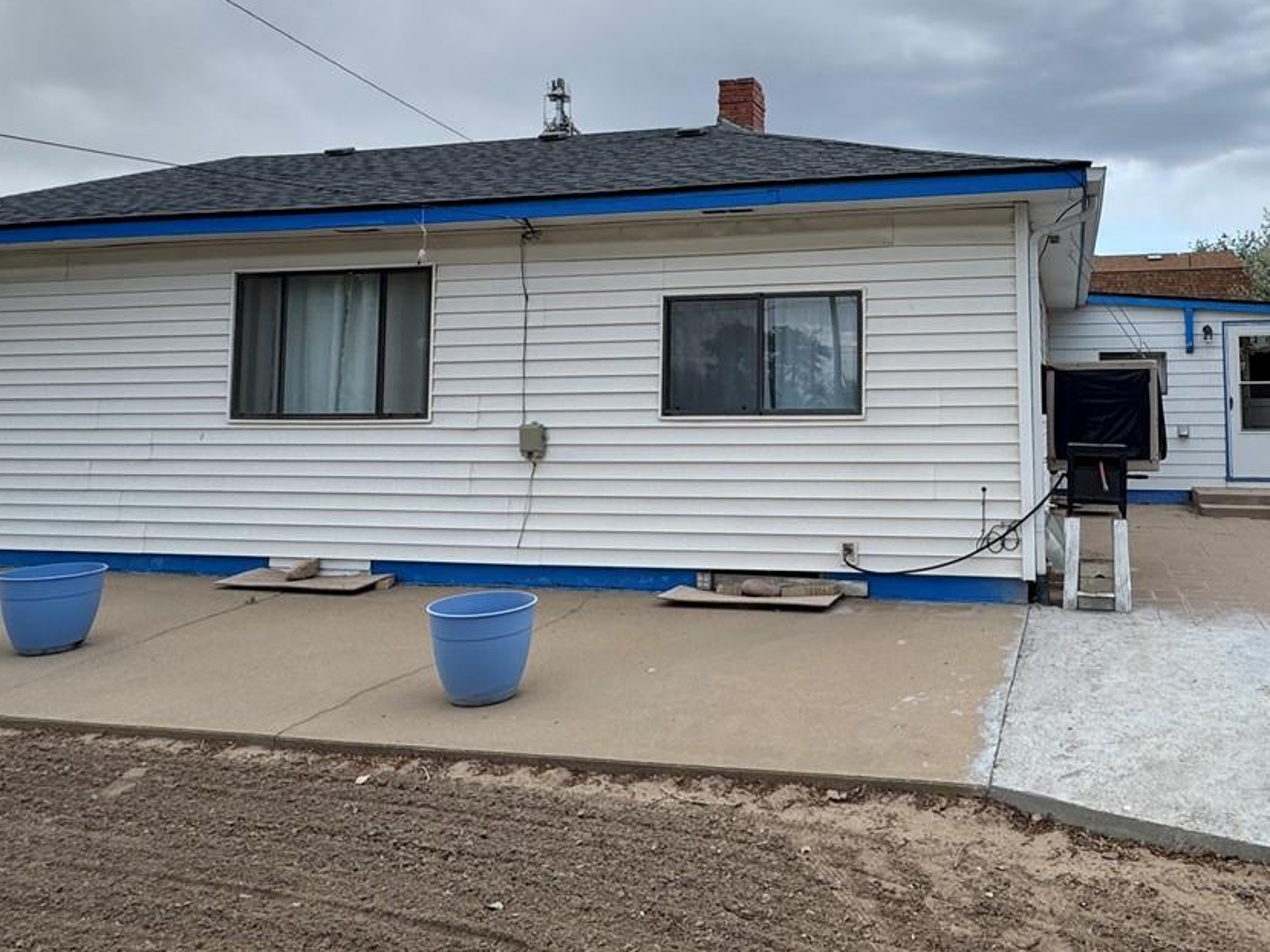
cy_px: 334
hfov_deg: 63.5
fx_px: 990
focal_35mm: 27
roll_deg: +0.4
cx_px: 858
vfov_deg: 50.6
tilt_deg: +4.7
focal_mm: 2.22
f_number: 2.2
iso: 40
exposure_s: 1/361
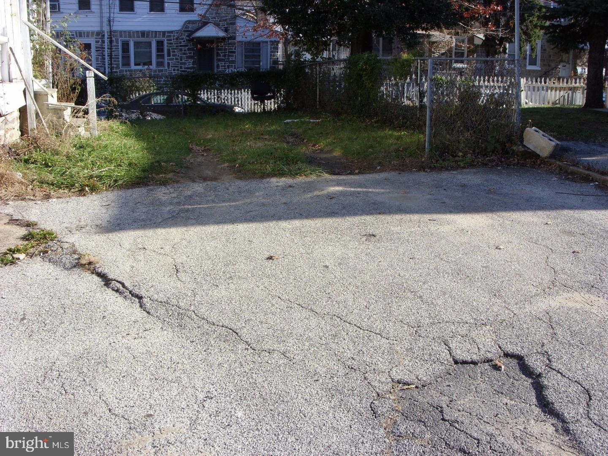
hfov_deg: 49.0
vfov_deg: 37.7
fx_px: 667
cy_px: 228
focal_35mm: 38
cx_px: 304
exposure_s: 1/228
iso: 50
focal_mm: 6.3
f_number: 4.9
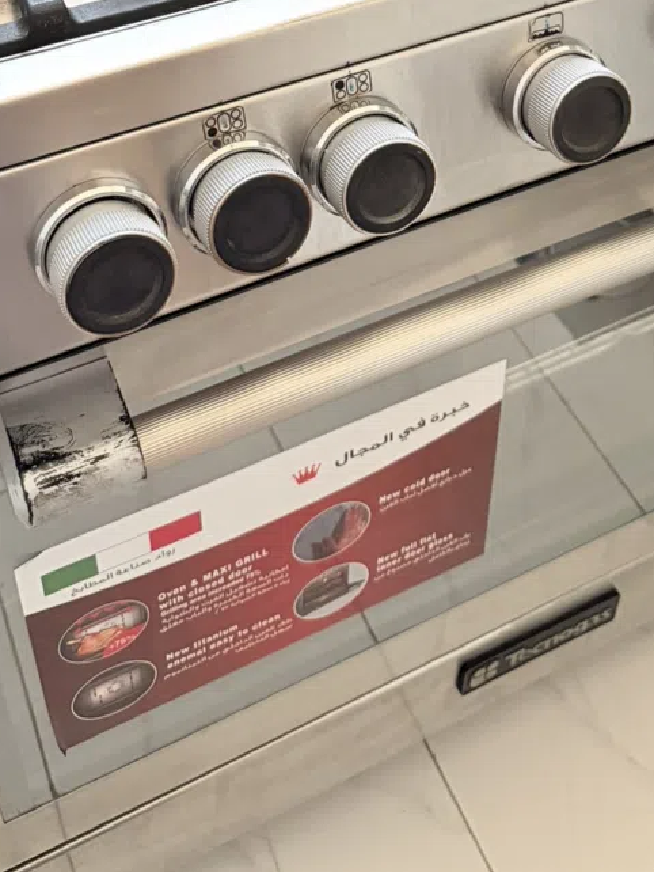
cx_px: 387
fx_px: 1284
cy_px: -52
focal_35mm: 51
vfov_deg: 33.4
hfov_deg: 28.5
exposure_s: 1/33
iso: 640
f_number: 1.78
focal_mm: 6.76
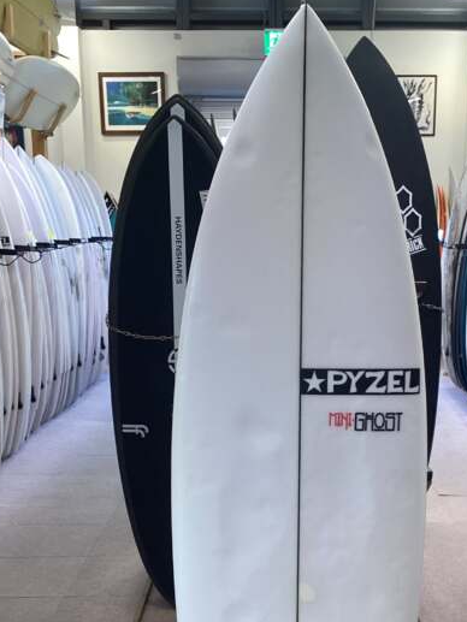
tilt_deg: -14.8
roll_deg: +0.2
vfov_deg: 38.8
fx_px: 863
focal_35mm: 48
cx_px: 303
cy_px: 450
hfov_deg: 30.1
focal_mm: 3.3
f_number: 2.4
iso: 50
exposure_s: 1/50
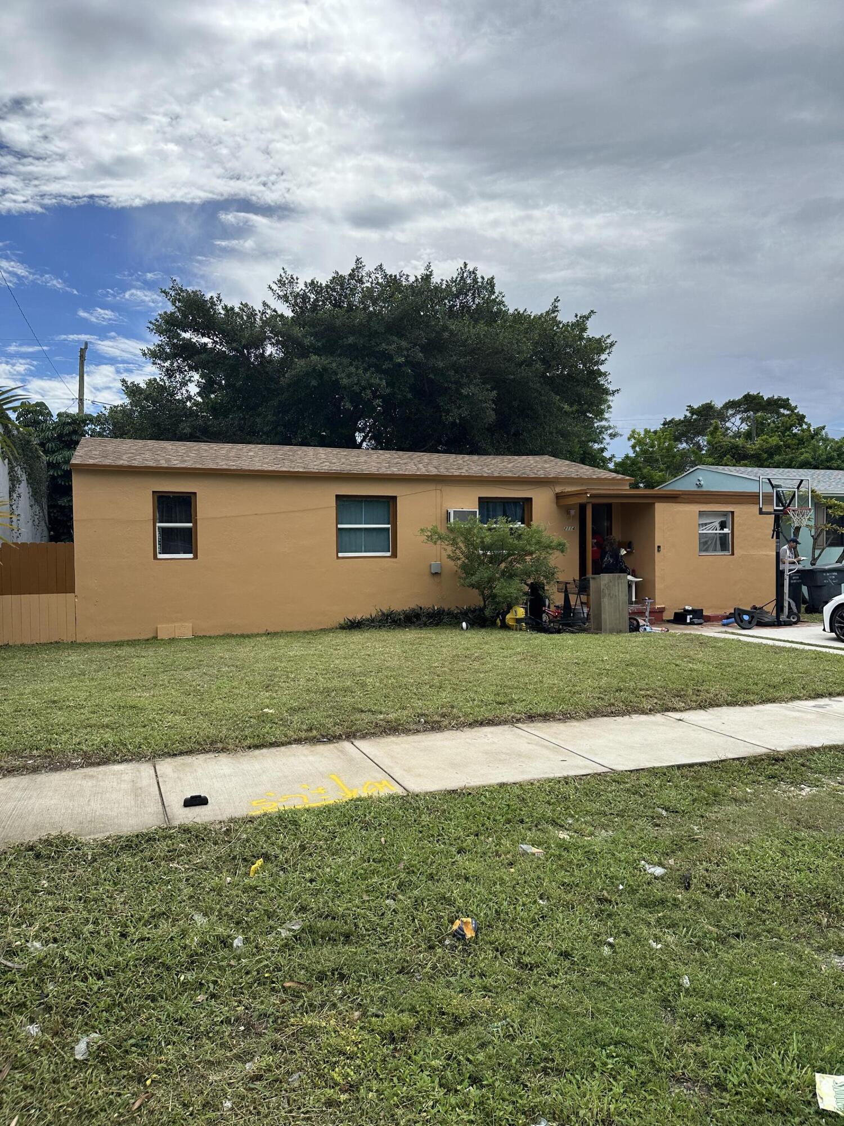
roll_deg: +0.4
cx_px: 422
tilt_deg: -0.6
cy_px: 563
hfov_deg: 56.8
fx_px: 780
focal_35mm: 24
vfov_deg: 71.6
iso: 80
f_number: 1.78
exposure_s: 1/6623
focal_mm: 6.86
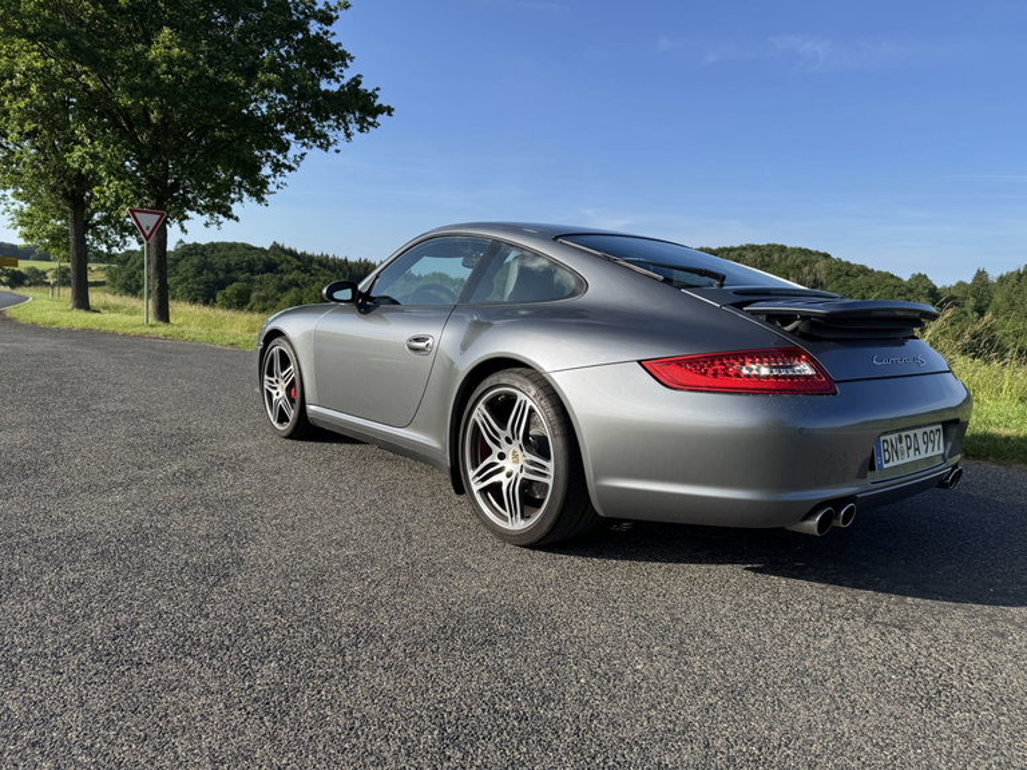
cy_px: 385
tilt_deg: -6.0
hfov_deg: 71.6
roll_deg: -2.3
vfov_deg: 56.8
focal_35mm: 24
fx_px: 712
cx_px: 514
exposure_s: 1/3096
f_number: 1.78
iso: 80
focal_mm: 6.76
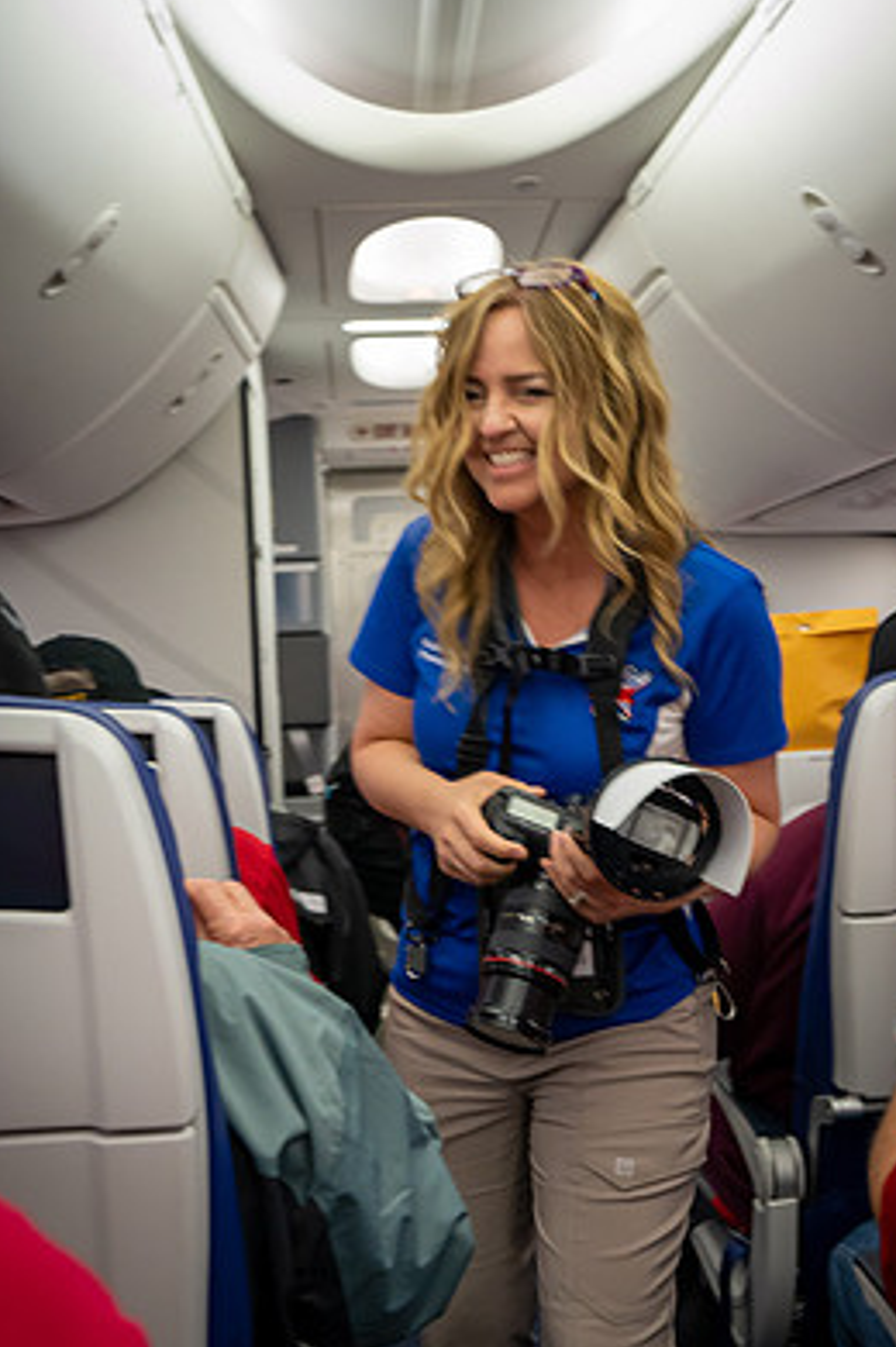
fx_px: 1720
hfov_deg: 29.2
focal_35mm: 46
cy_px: 720
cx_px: 498
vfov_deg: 42.8
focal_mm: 40
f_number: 6.3
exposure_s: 1/60
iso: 5000
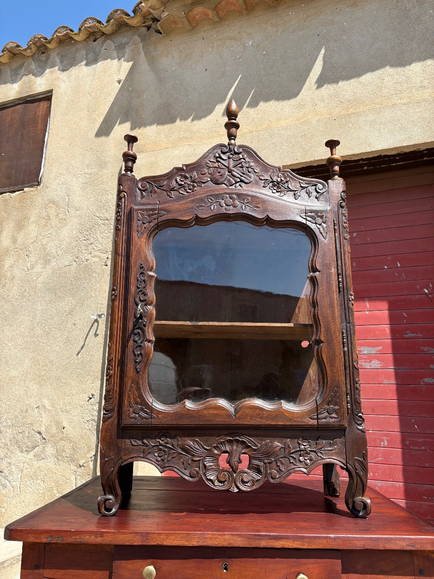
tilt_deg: +16.0
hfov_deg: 53.1
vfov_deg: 67.3
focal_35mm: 26
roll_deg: -0.7
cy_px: 290
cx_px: 217
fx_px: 435
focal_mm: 5.96
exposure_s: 1/1953
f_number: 1.6
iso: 50
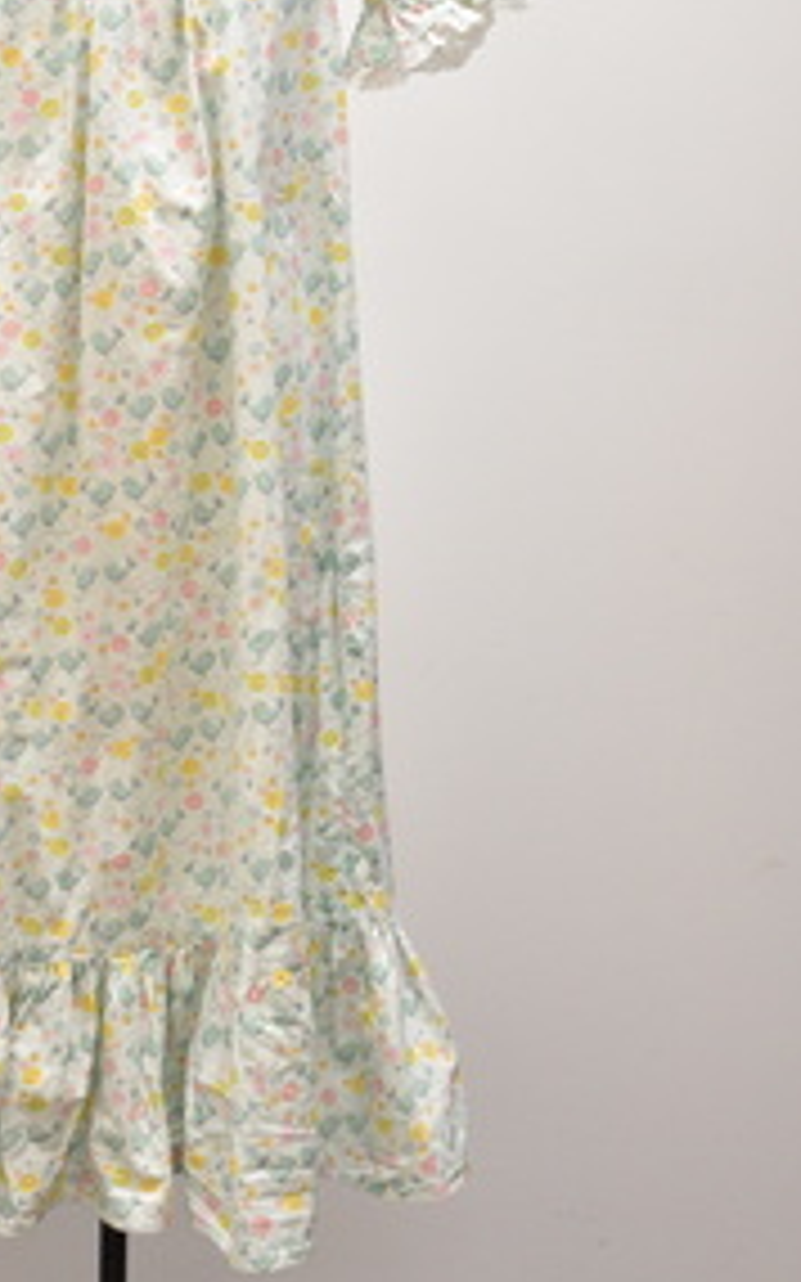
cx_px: 158
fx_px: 2027
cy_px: 441
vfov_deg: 34.8
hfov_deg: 22.1
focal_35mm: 58
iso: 1000
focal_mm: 24
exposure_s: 1/100
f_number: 4.5
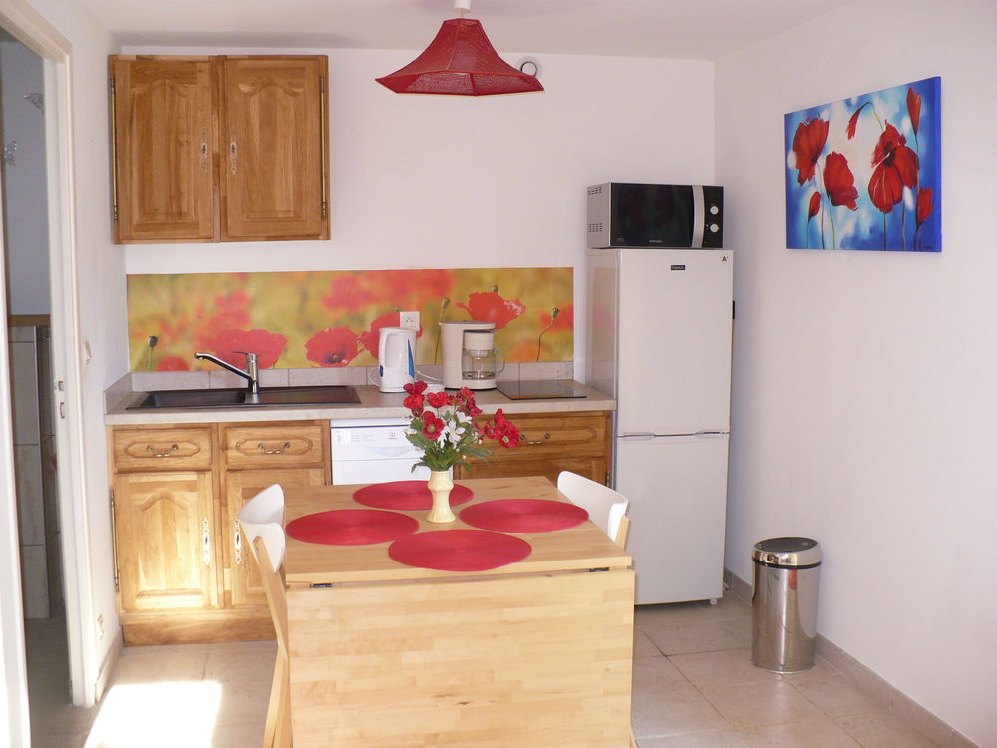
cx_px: 498
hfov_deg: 50.1
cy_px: 374
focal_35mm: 37
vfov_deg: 38.7
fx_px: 1066
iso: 160
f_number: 2.8
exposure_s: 1/30
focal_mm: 6.1
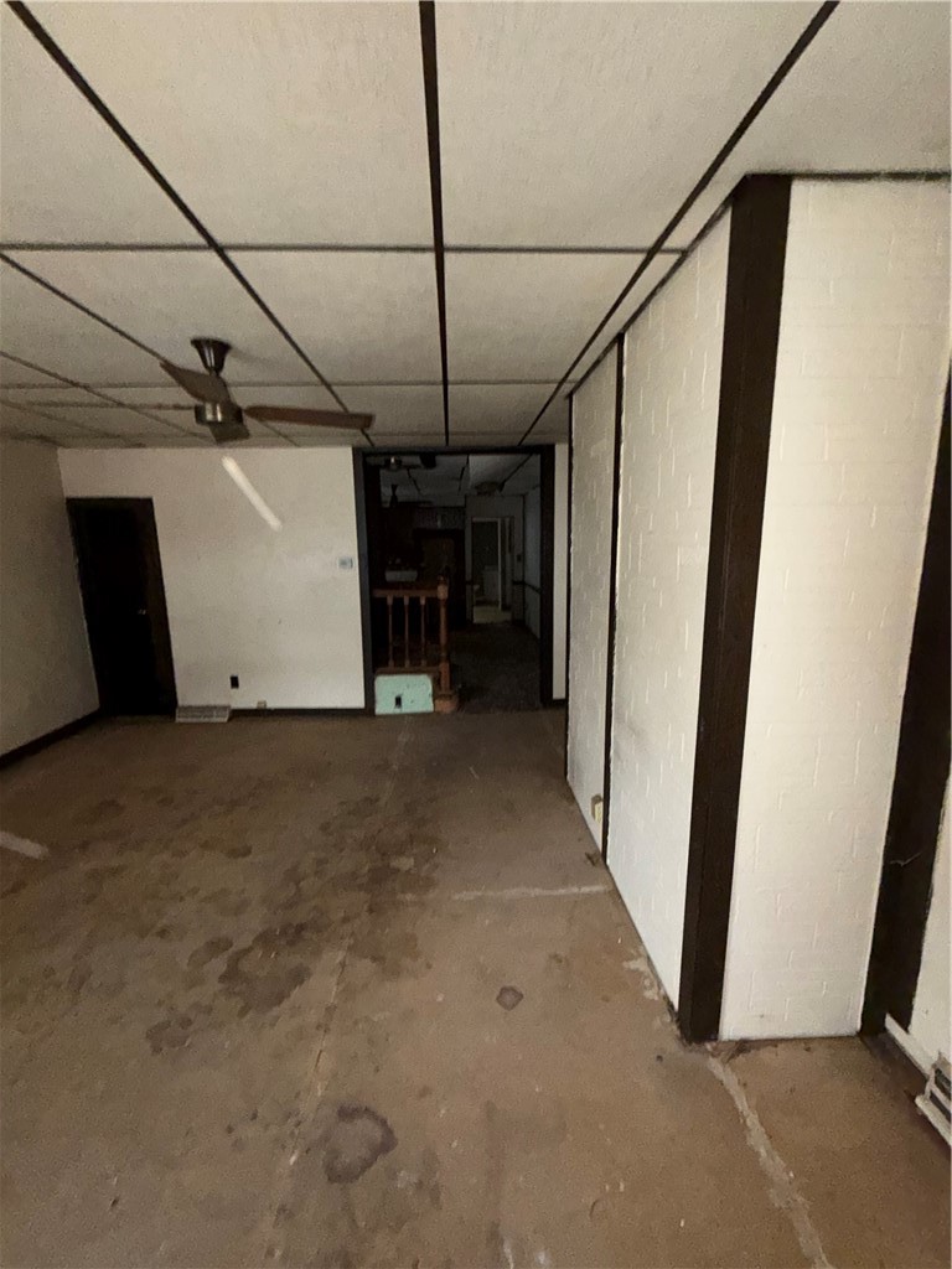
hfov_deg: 85.7
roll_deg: +1.7
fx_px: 513
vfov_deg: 102.1
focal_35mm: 14
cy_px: 634
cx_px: 476
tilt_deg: -11.0
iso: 400
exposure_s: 1/41
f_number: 2.2
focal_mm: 2.22
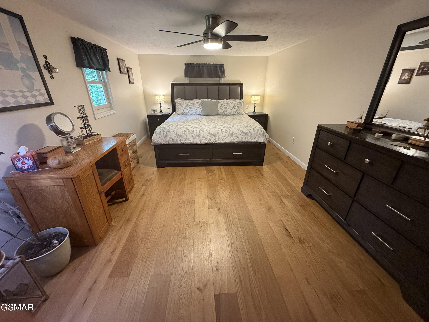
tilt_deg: -23.3
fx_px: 174
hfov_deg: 102.1
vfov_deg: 85.7
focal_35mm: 14
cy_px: 161
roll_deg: -0.3
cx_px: 214
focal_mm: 2.22
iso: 400
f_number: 2.2
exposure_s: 1/60
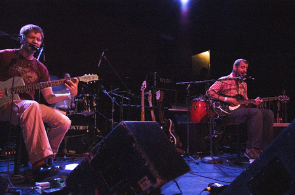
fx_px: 221
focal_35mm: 27
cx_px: 148
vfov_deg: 47.7
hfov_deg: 67.5
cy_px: 98
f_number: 5.6
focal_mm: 18
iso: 1600
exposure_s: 1/40
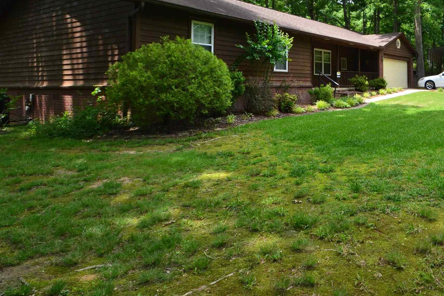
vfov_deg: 44.8
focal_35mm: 27
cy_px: 47
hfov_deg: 59.8
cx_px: 378
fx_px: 333
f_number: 10
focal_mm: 10
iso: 400
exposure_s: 1/250
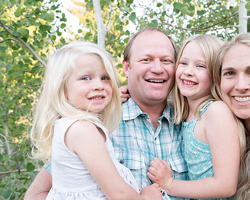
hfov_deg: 50.9
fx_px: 259
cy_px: 97
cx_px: 158
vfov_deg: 42.3
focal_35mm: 35
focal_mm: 24
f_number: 3.5
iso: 320
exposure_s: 1/160
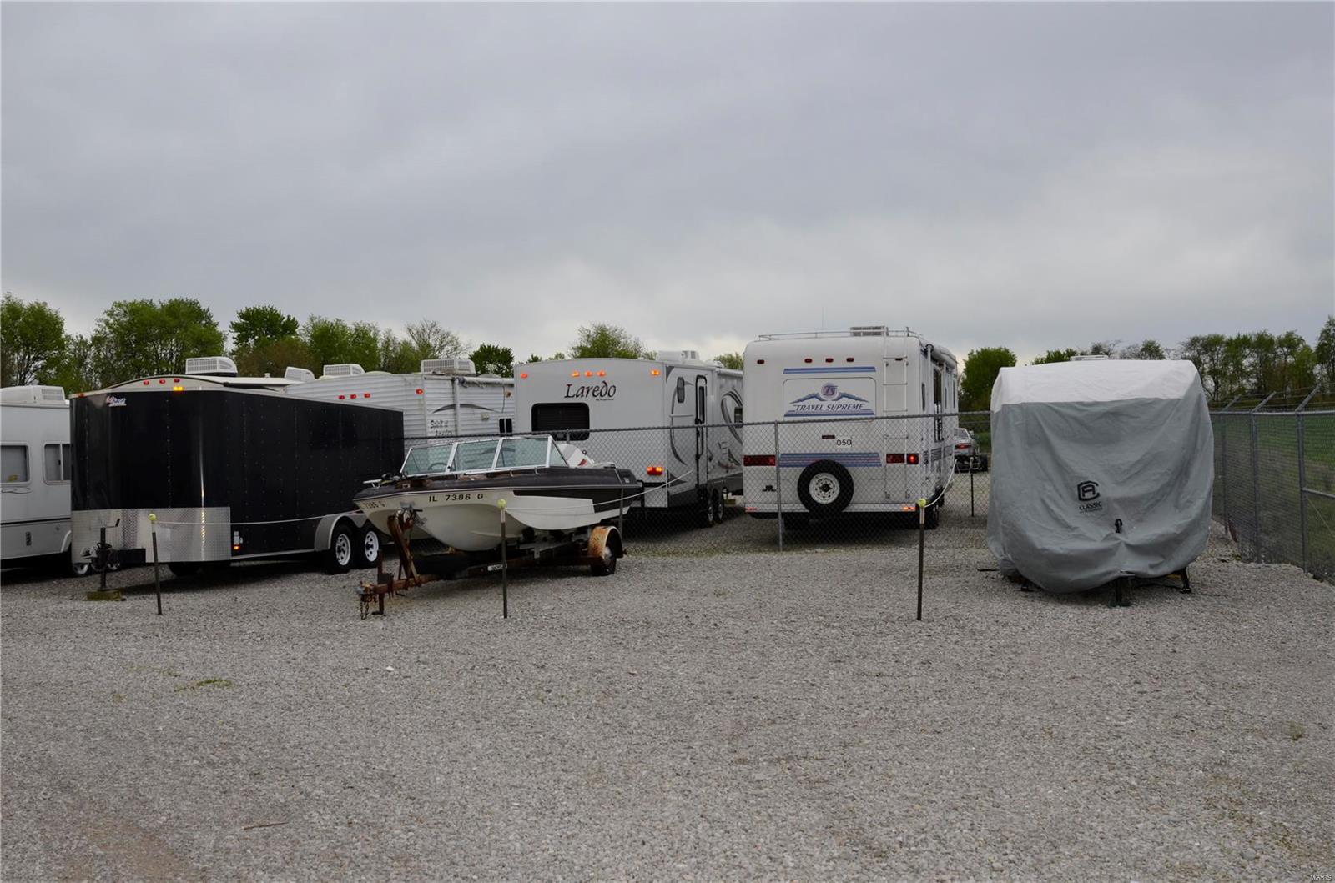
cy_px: 442
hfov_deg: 53.2
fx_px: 1332
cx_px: 668
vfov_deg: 36.7
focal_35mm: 36
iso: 400
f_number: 7.1
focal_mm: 24
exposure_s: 1/250
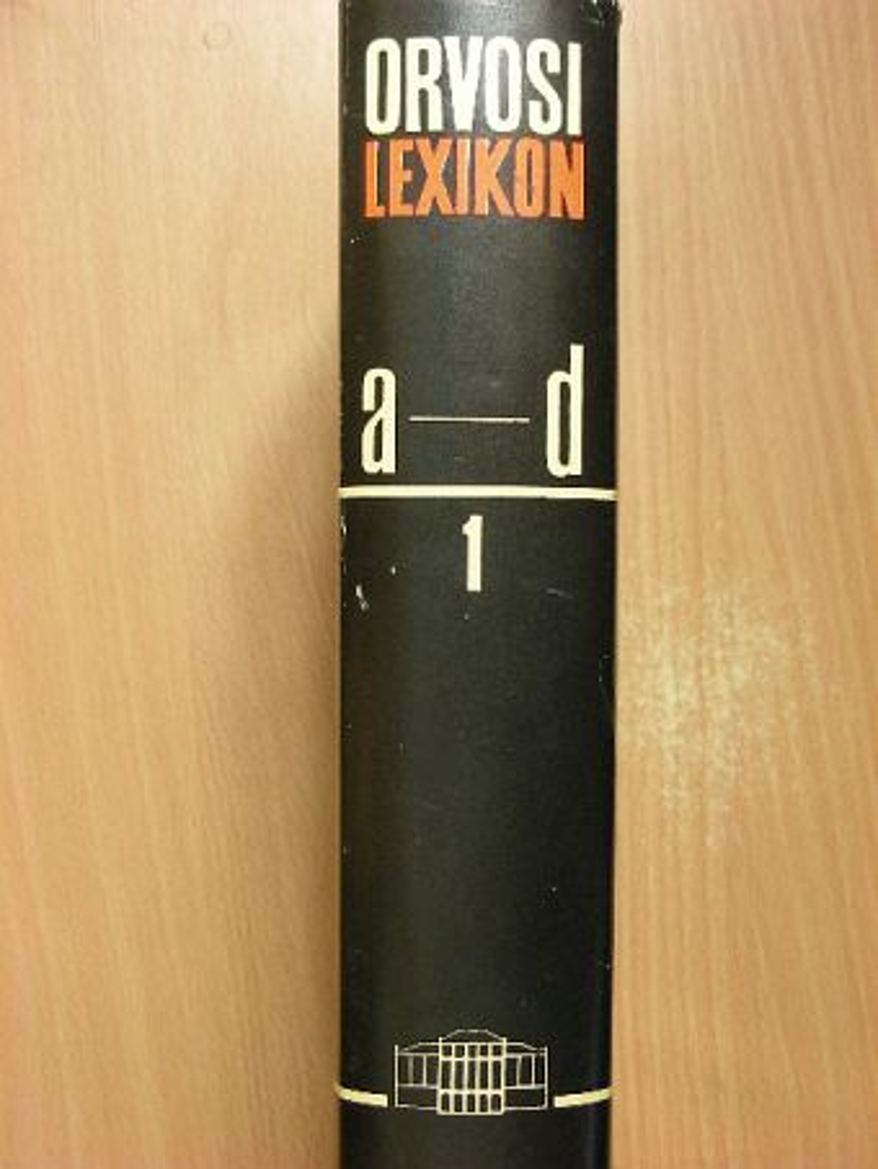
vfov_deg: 36.2
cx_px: 439
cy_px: 584
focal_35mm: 53
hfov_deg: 27.5
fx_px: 1792
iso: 141
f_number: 3.5
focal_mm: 8.8
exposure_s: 1/32
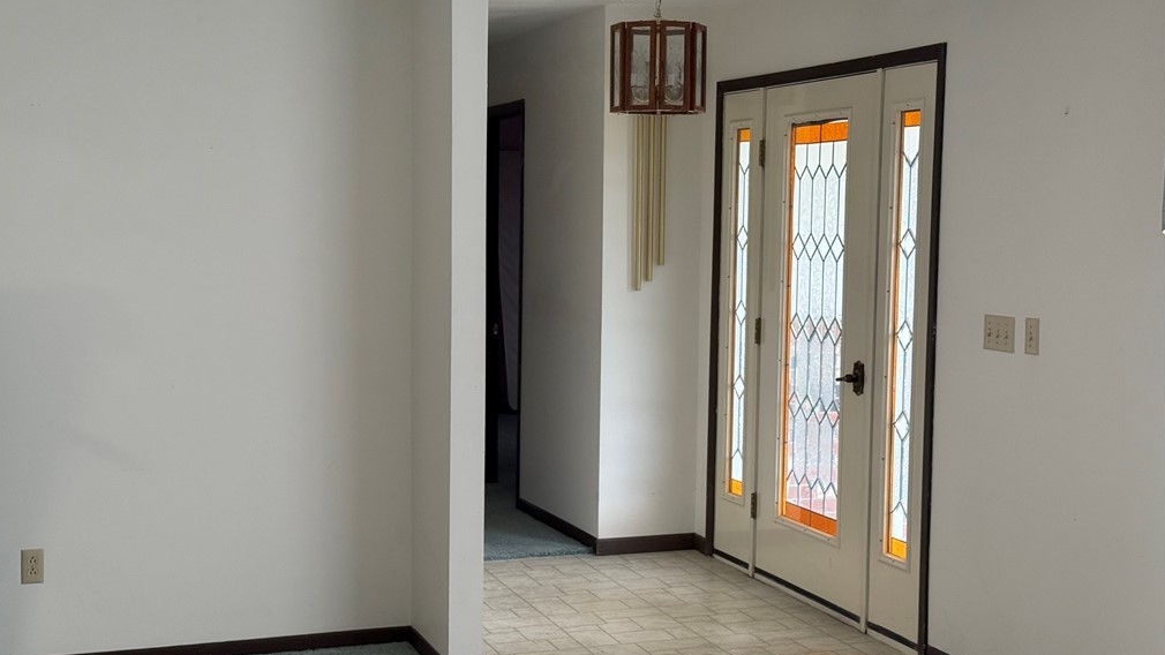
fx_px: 1637
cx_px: 581
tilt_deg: -4.2
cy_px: 348
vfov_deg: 22.6
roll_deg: -0.2
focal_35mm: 53
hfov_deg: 39.2
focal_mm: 6.76
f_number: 1.78
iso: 200
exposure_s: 1/120
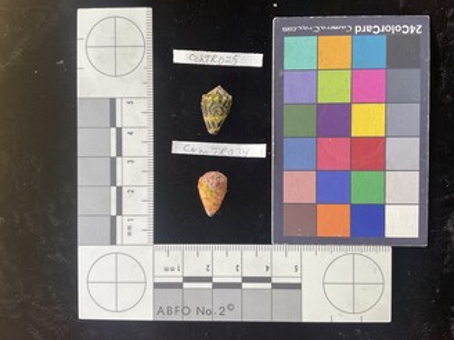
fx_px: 407
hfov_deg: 58.3
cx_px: 241
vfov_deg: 45.4
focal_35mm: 31
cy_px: 162
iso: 50
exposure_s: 1/60
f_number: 1.8
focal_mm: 3
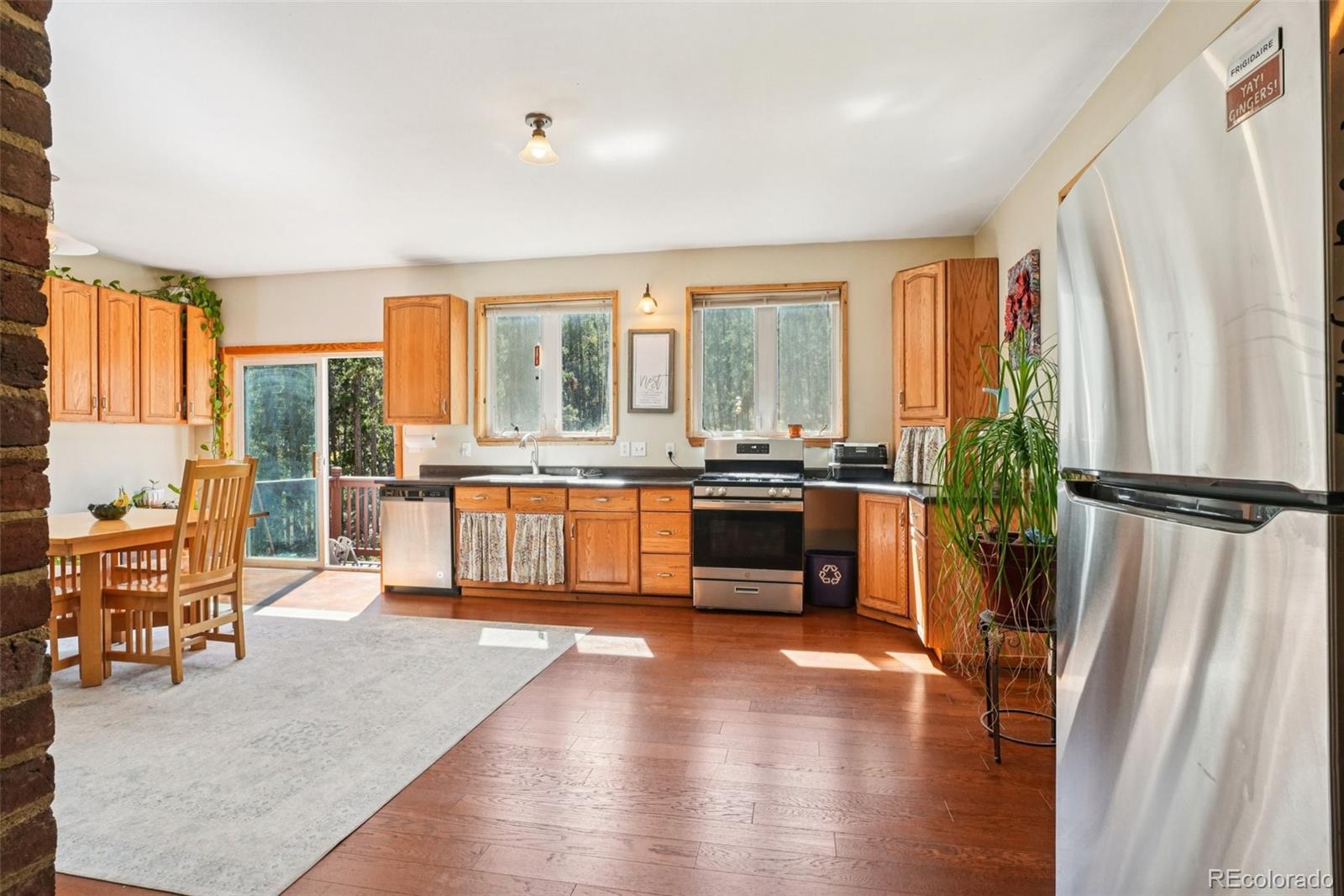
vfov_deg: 72.0
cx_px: 672
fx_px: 616
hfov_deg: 95.0
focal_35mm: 16
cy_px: 448
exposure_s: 1/30
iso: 200
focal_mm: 11
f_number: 8
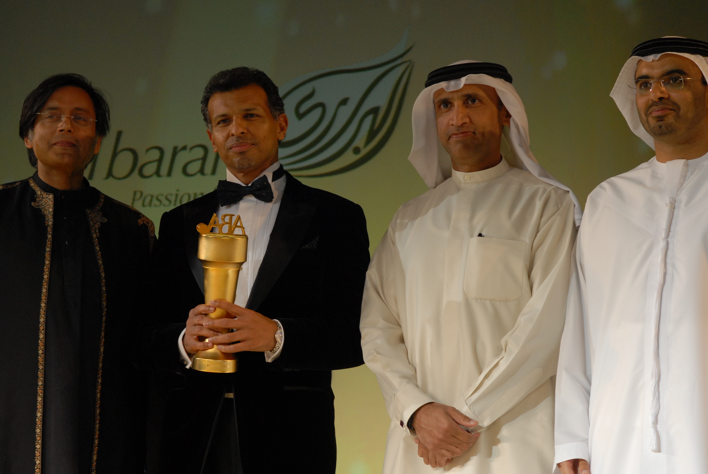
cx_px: 351
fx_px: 2787
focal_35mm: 142
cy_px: 258
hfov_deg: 14.5
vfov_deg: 9.7
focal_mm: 85
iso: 400
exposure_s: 1/100
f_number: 7.1
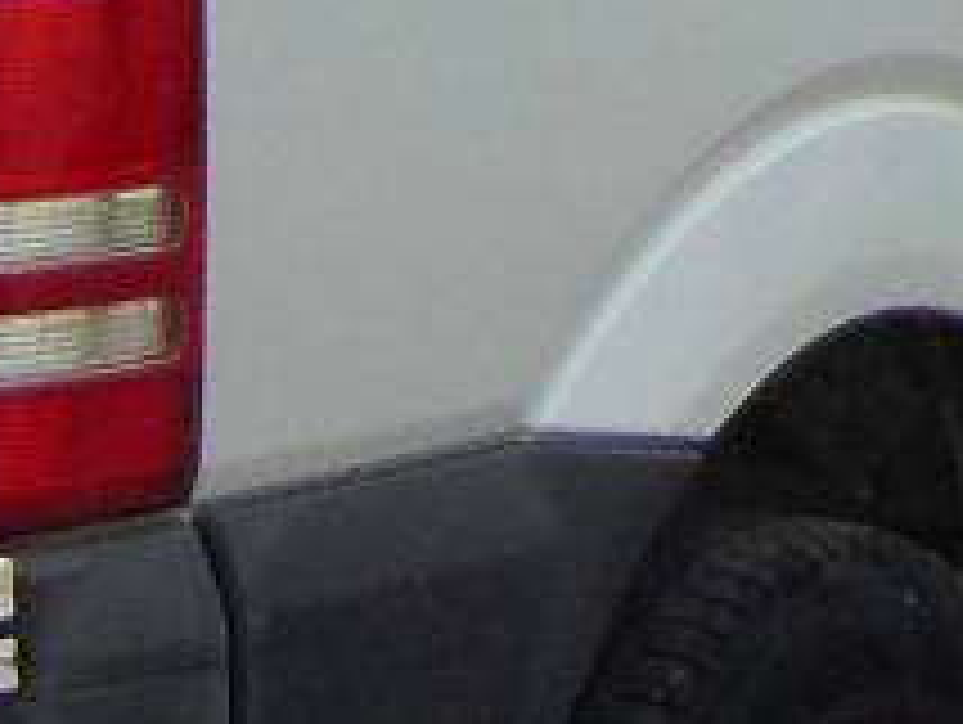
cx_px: 216
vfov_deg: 4.0
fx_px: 10388
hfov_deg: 5.3
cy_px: -553
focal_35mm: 373
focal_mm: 9
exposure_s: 1/500
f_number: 3.5
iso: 80
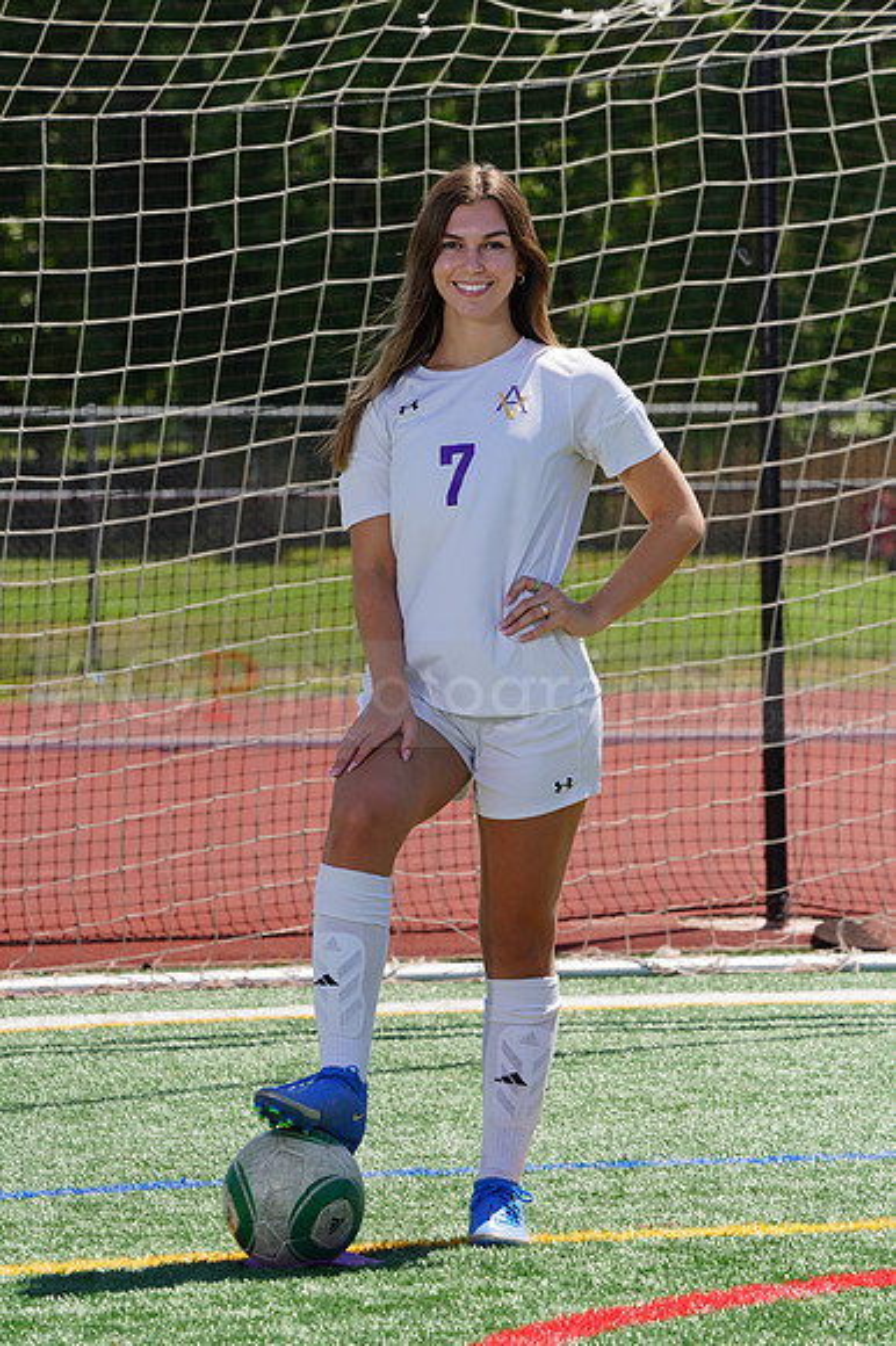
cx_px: 448
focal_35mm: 259
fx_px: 9680
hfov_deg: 5.3
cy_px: 673
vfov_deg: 8.0
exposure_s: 1/250
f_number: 13
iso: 200
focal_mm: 259
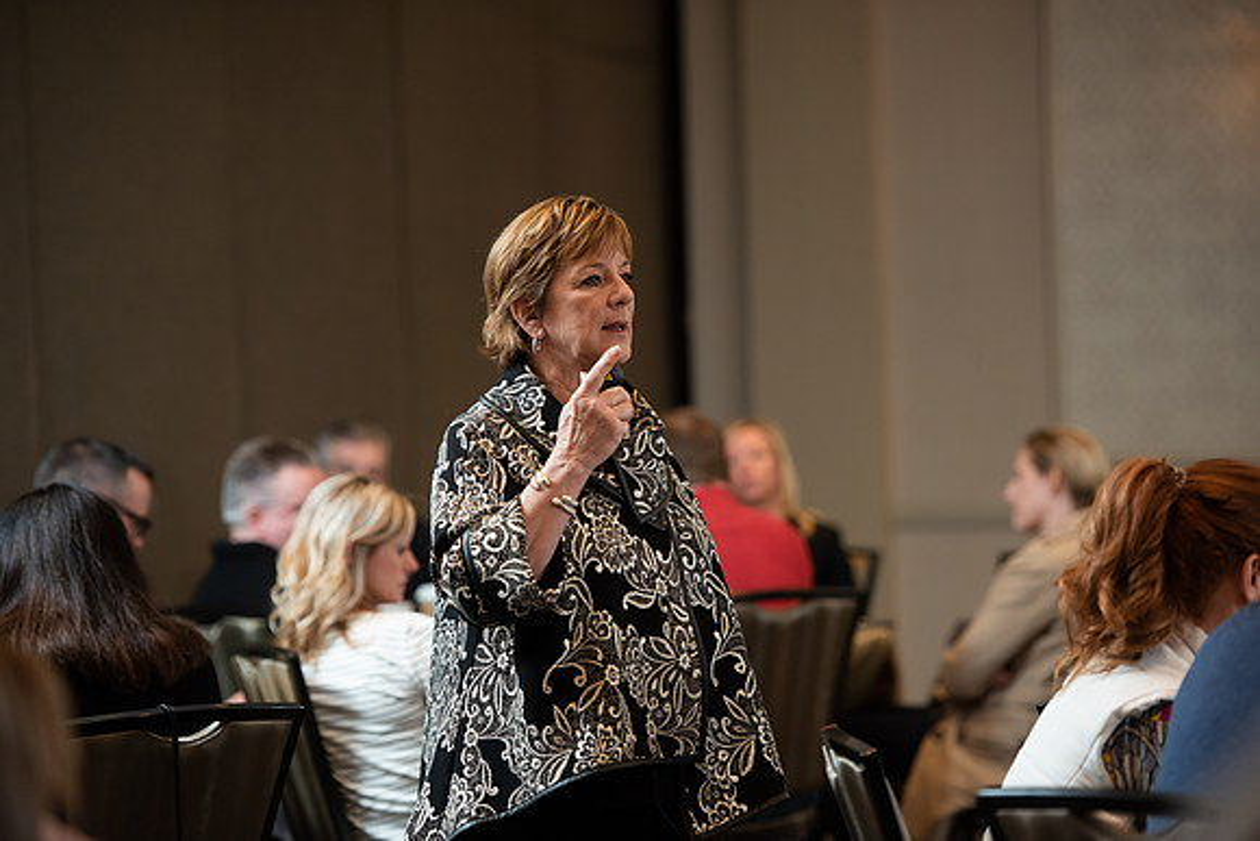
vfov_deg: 10.2
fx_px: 4726
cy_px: 420
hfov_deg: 15.2
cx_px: 630
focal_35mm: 135
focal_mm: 135
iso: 1000
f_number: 3.2
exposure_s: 1/160
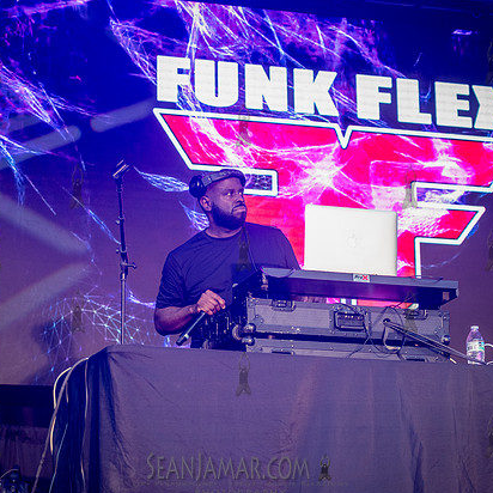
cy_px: 248
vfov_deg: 16.6
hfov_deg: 16.6
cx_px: 216
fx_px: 1692
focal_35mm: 105
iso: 2000
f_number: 4.5
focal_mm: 80
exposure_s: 1/320
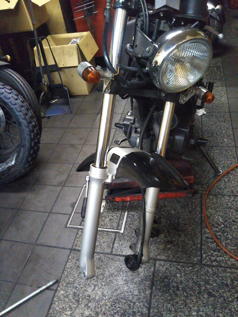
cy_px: 158
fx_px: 275
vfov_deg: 60.0
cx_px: 119
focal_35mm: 30
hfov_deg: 46.8
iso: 836
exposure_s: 1/23
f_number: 2.2
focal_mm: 4
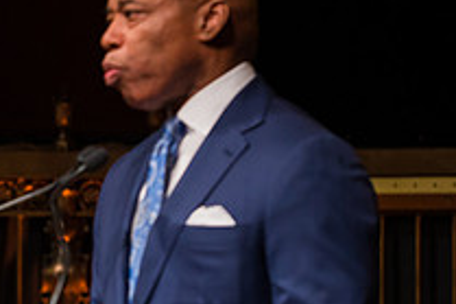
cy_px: 236
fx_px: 5797
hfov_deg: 4.5
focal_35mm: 458
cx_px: -170
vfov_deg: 3.0
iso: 2000
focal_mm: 165
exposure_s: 1/250
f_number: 4
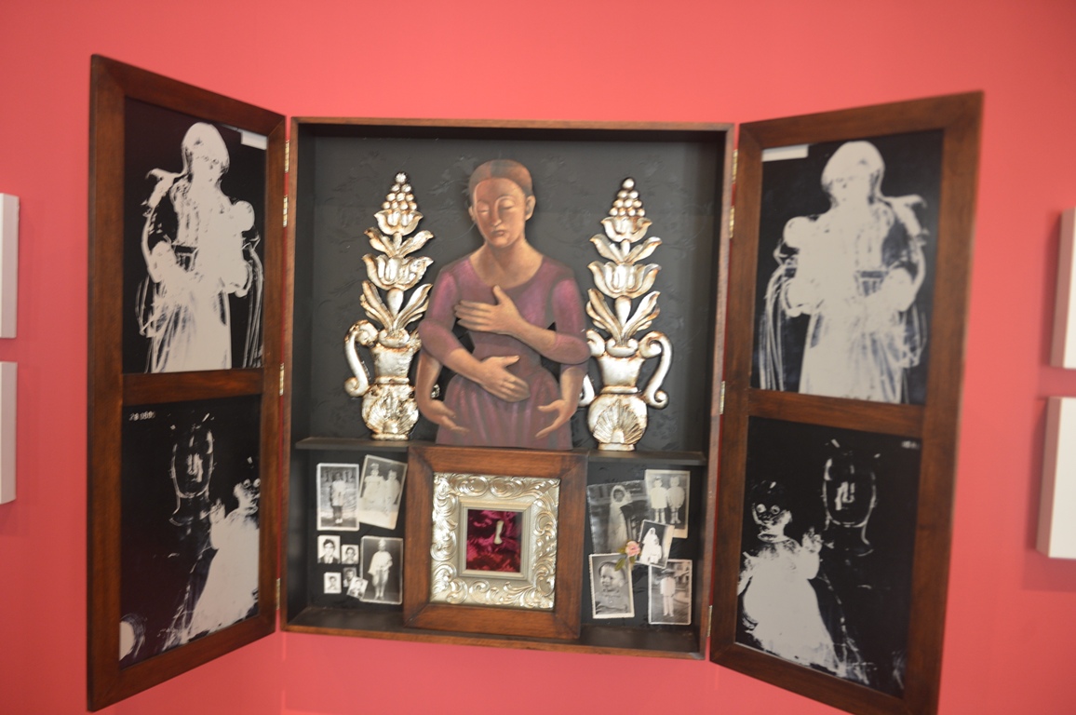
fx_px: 866
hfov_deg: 63.7
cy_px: 358
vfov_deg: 44.9
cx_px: 538
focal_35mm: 29
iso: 800
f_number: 2.8
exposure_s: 1/15
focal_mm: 29
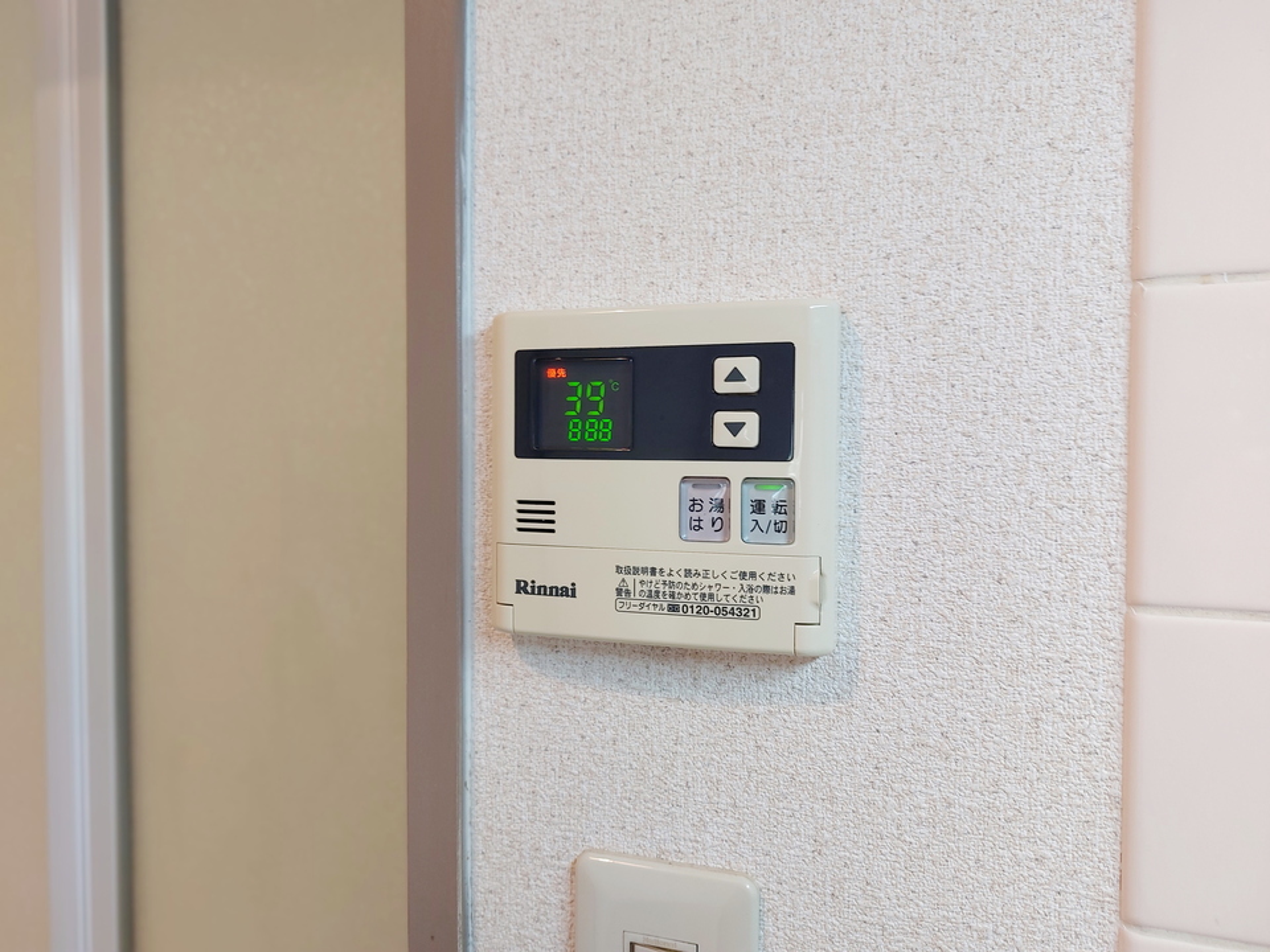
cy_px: 476
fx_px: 881
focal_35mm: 24
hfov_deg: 71.6
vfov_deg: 56.8
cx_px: 635
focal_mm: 5.23
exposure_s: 1/25
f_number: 1.8
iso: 32
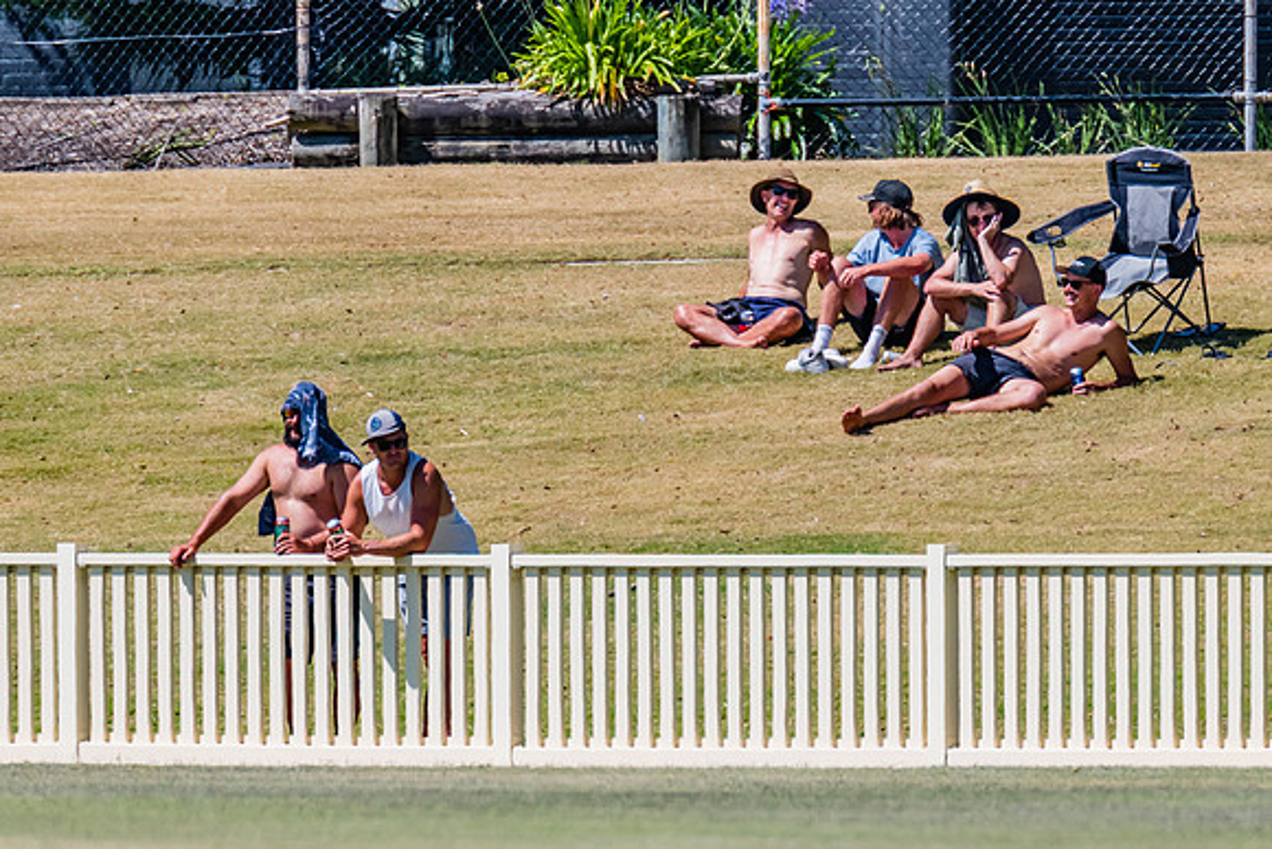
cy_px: 248
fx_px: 33782
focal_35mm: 956
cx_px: 838
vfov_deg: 1.4
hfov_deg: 2.2
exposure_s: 1/2000
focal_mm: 600
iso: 640
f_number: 8
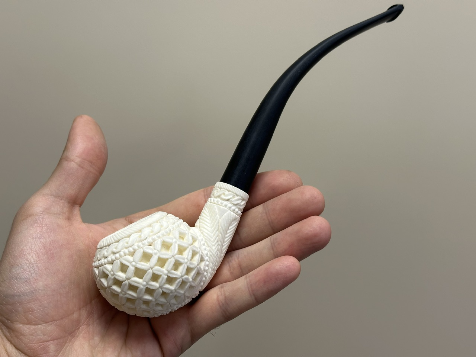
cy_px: 178
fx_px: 660
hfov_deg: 39.7
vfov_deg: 30.3
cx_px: 238
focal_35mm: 48
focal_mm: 6.86
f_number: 1.78
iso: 64
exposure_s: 1/121
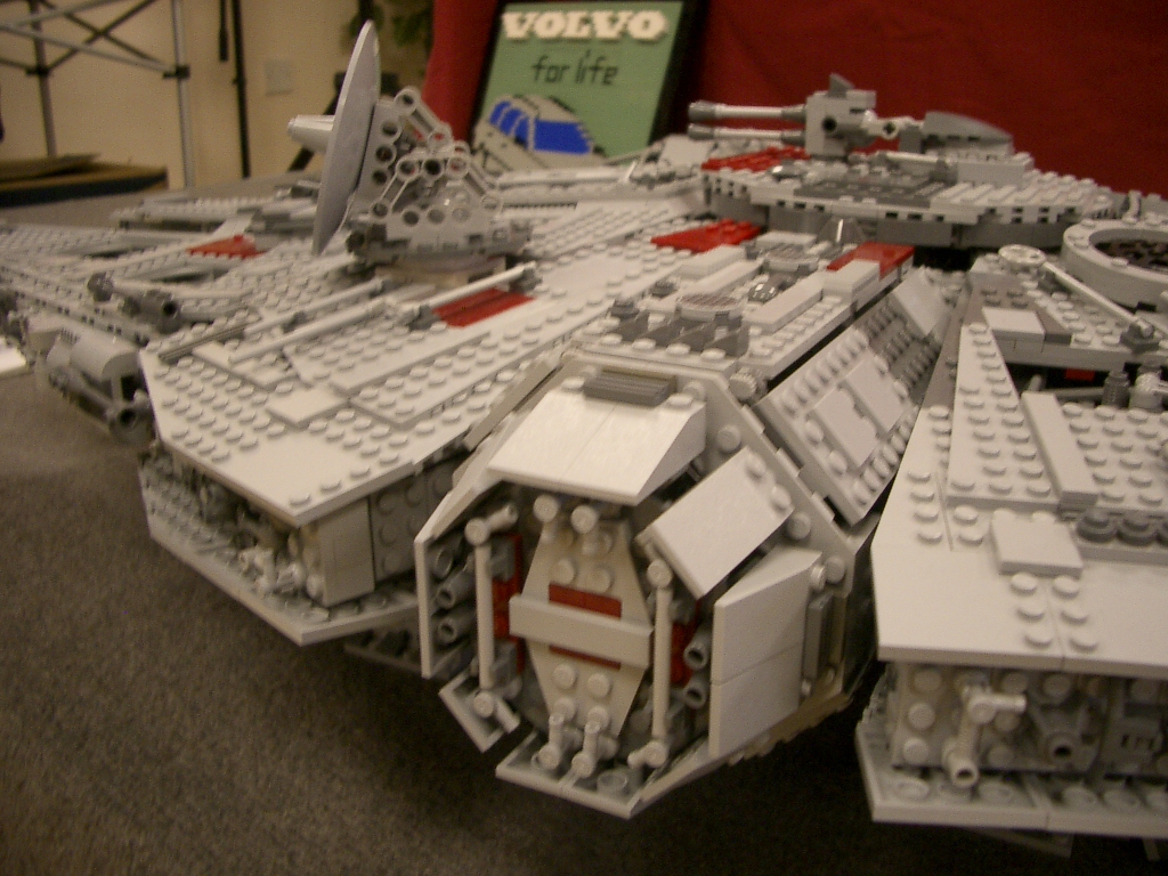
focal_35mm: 35
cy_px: 438
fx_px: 1181
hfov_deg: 52.6
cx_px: 584
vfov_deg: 40.7
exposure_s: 1/20
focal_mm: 5.8
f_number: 2.6
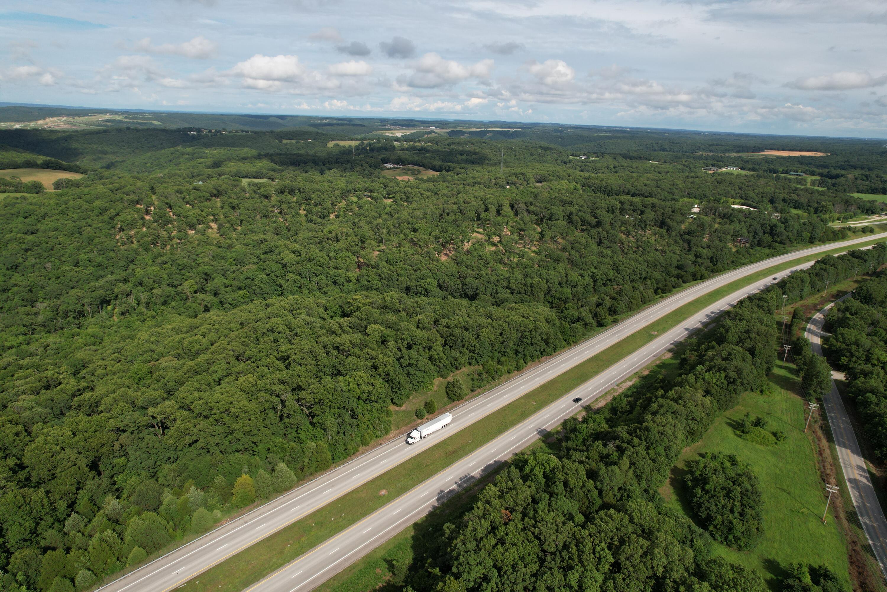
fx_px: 542
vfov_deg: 57.2
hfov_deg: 78.6
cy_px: 296
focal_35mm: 22
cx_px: 444
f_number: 2.8
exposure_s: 1/320
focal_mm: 8.38
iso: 110
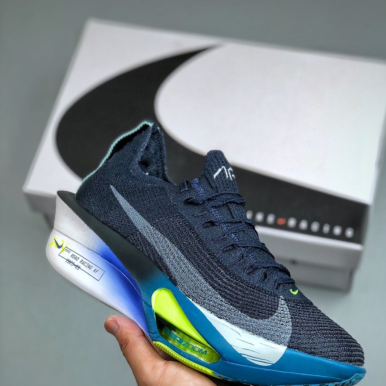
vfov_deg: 25.3
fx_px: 858
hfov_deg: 25.4
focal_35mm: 68
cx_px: 195
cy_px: 251
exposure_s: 1/50
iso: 25
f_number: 2.8
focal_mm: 6.6
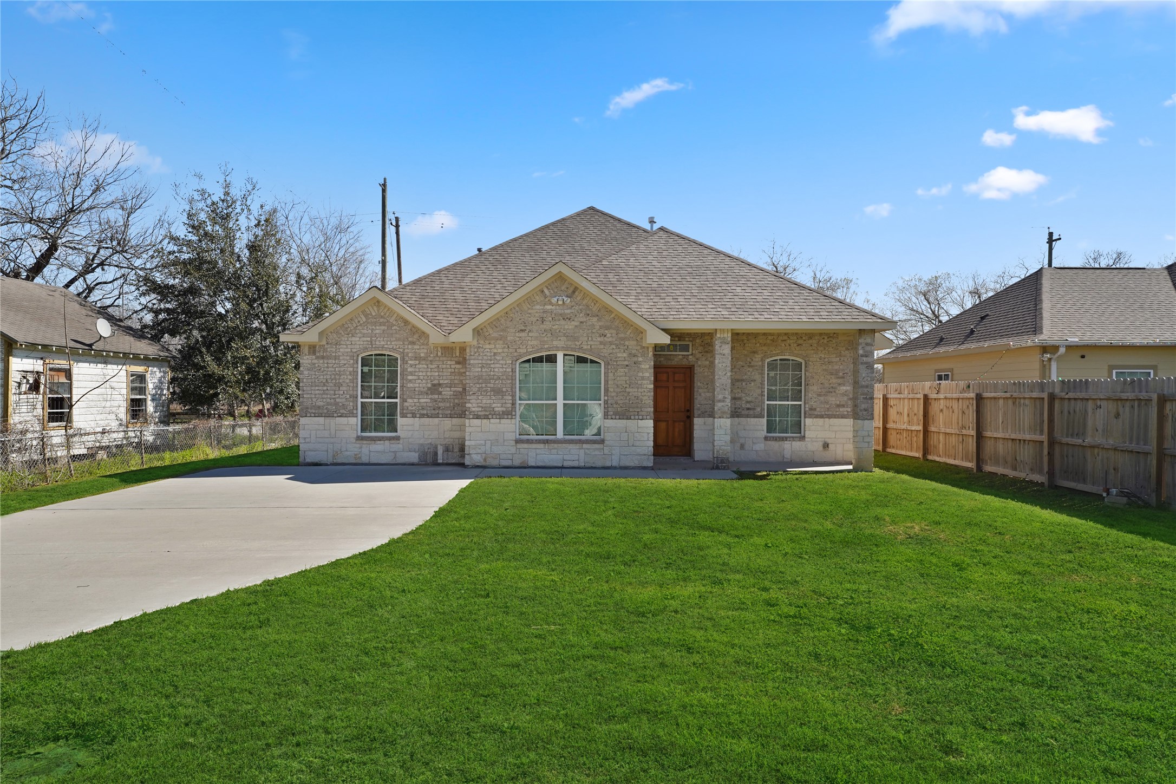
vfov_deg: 53.1
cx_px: 588
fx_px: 784
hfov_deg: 73.7
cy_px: 392
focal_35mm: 24
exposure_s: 1/200
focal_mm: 24
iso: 400
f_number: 9
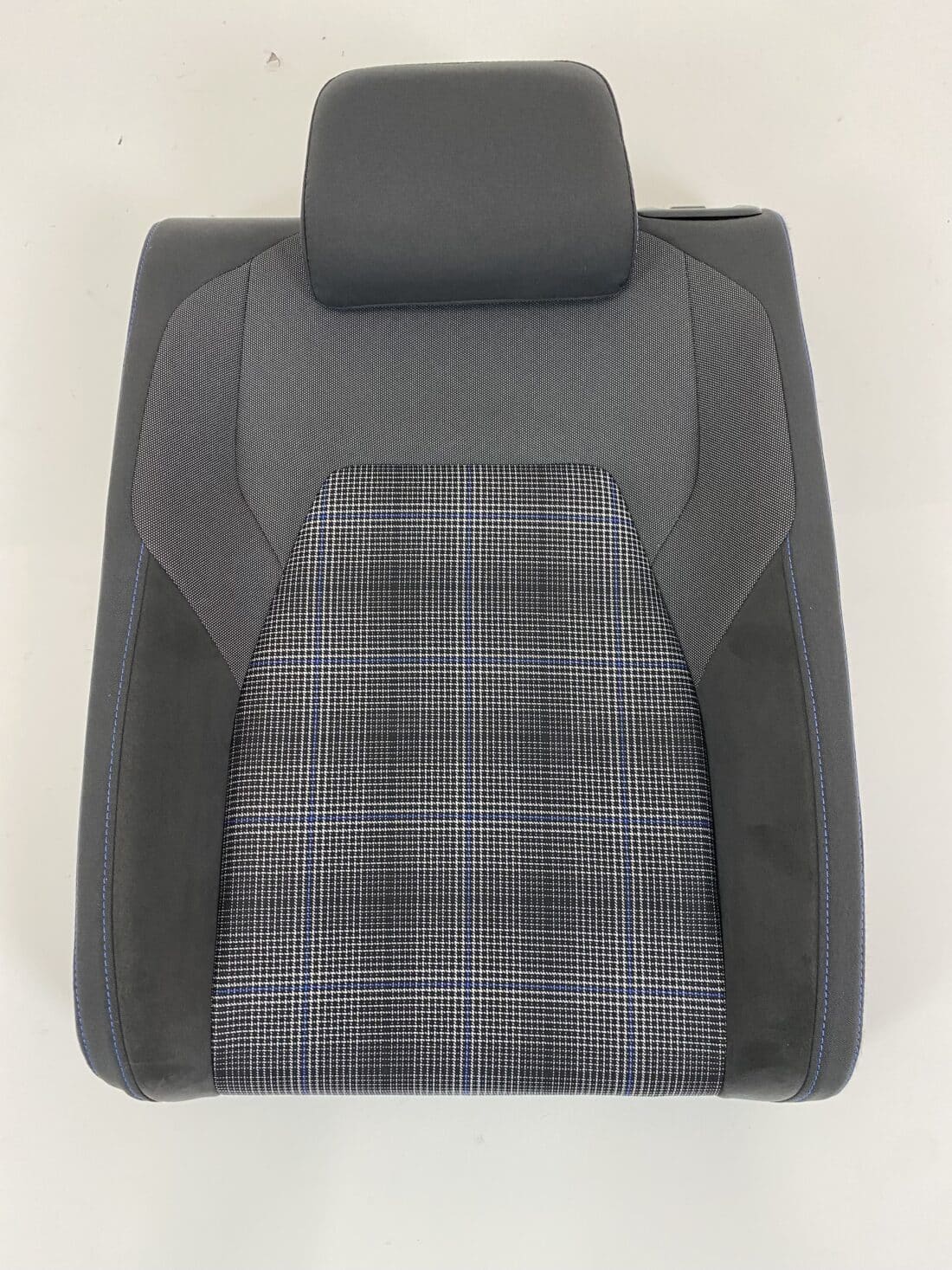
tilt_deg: -75.3
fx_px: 954
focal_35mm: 26
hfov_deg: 53.1
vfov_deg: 67.3
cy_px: 635
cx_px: 476
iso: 100
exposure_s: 1/50
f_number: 1.8
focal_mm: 4.25
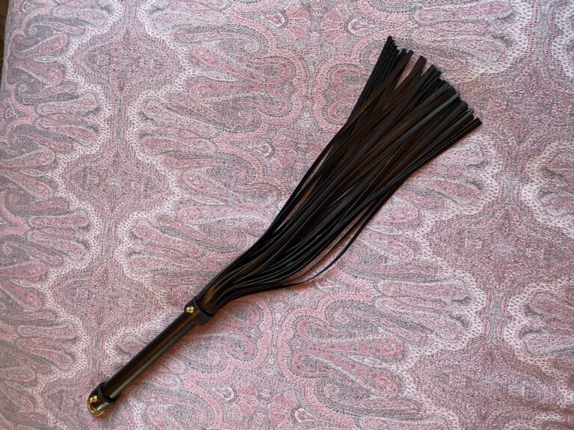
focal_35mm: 26
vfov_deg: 53.1
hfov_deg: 67.3
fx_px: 431
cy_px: 215
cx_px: 287
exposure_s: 1/50
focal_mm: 4.2
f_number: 1.6
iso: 320
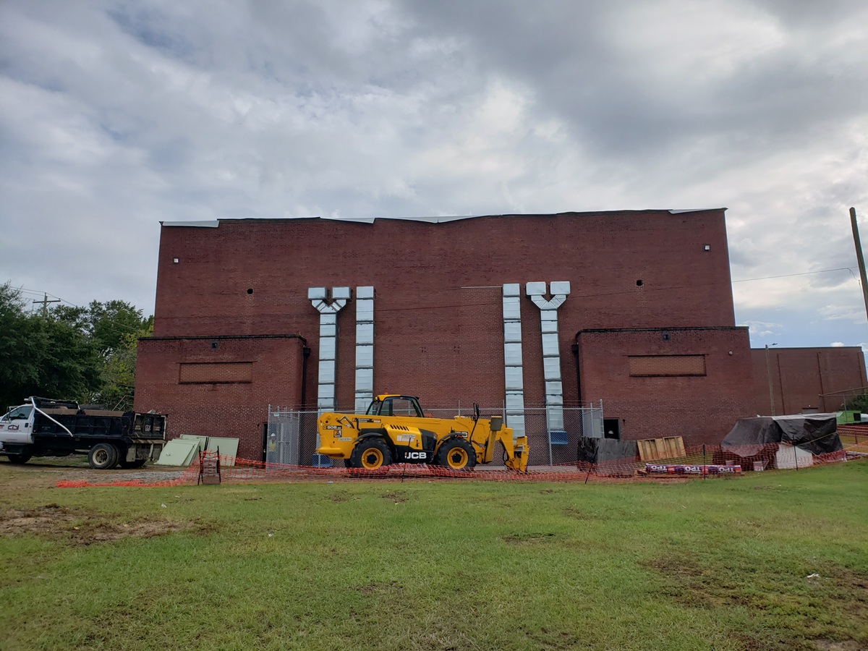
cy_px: 326
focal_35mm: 26
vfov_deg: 53.1
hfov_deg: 67.3
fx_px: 652
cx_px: 434
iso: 50
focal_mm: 4.3
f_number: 2.4
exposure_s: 1/1813
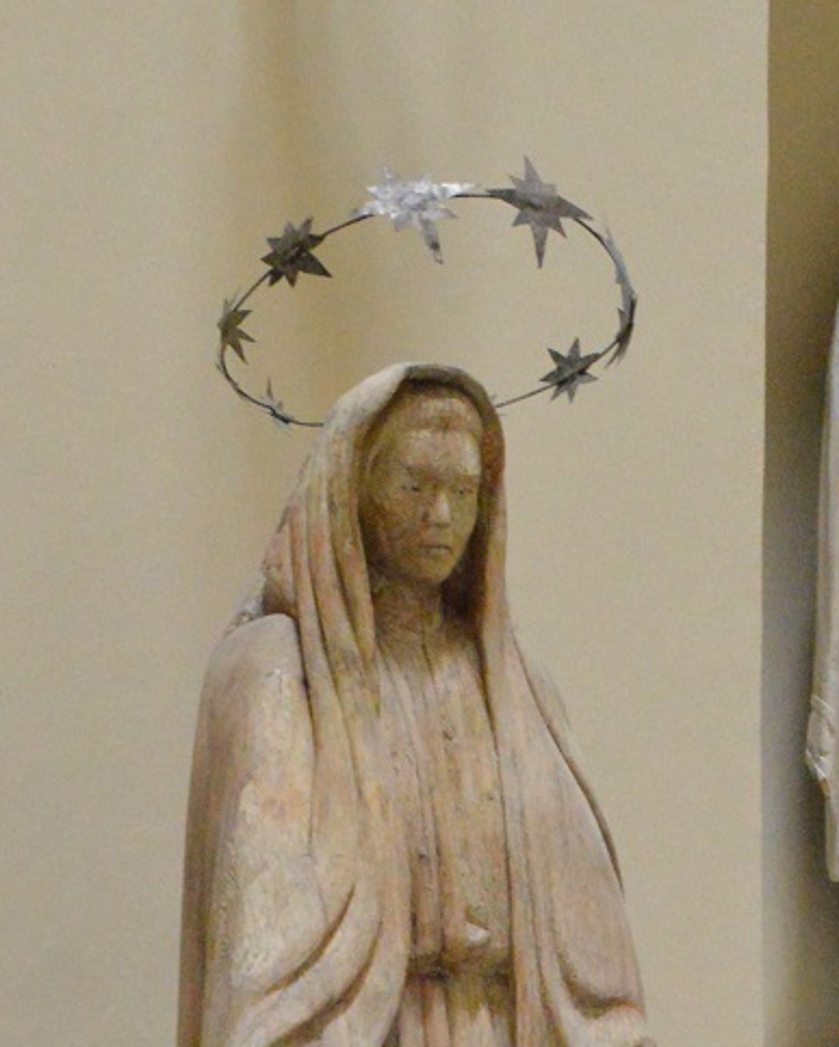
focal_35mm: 210
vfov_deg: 9.0
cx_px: 505
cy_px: 1380
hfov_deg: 7.4
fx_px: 6512
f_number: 10
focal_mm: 50
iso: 6400
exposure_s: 1/4
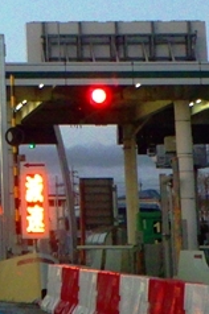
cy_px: 34
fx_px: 1039
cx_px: -175
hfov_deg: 10.7
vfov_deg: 17.0
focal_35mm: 119
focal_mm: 7.5
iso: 250
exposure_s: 1/60
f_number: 4.2
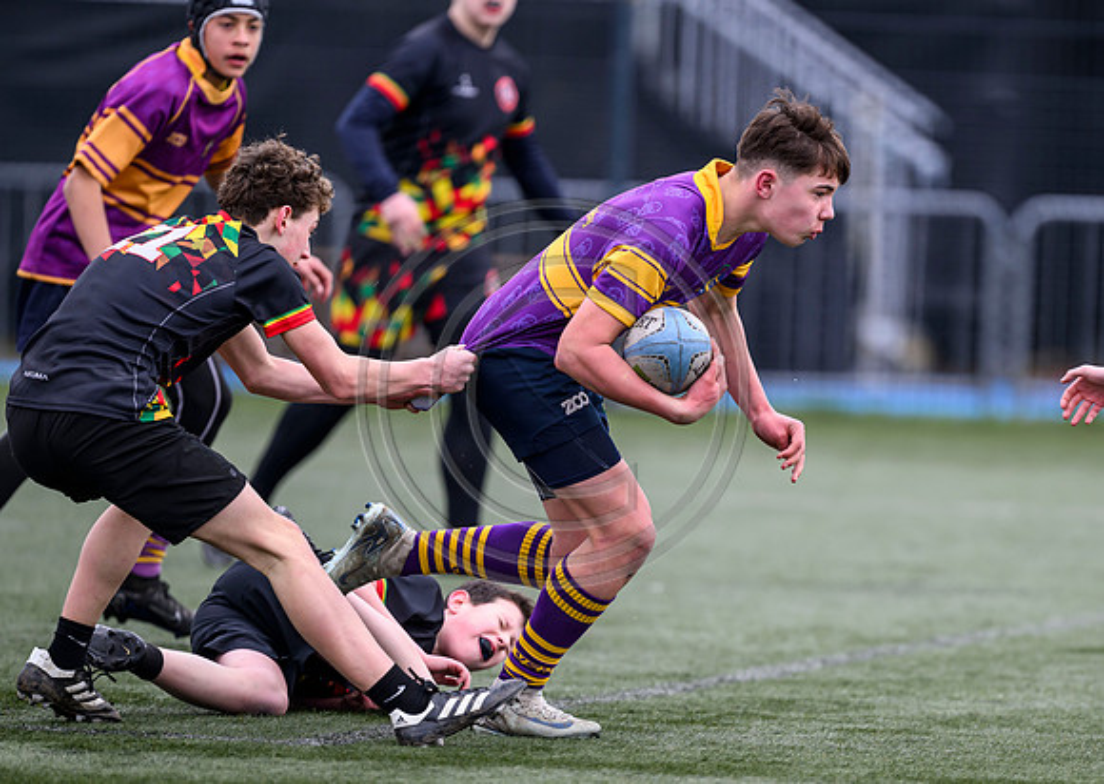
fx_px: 16679
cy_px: 500
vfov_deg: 2.7
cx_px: 750
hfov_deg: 3.8
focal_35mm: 533
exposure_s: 1/1600
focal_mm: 400
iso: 500
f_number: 3.2
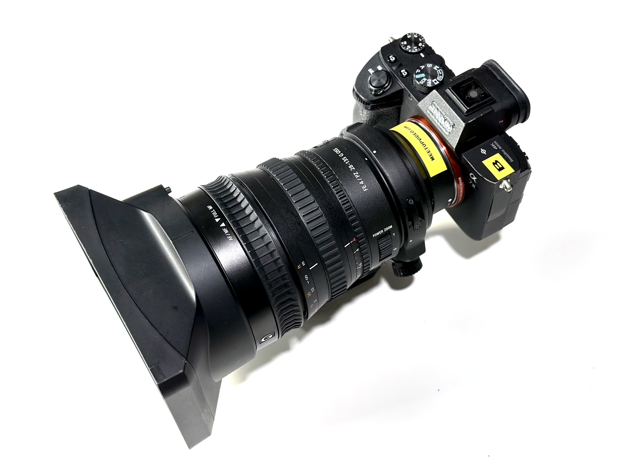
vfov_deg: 30.3
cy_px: 236
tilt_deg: -57.7
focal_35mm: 48
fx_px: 875
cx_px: 316
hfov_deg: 39.7
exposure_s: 1/89
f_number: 1.78
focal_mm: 6.86
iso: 125
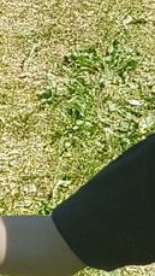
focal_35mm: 198
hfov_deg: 5.9
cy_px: 721
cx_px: 388
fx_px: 1445
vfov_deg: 9.4
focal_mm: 4.2
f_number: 1.7
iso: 40
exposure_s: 1/824
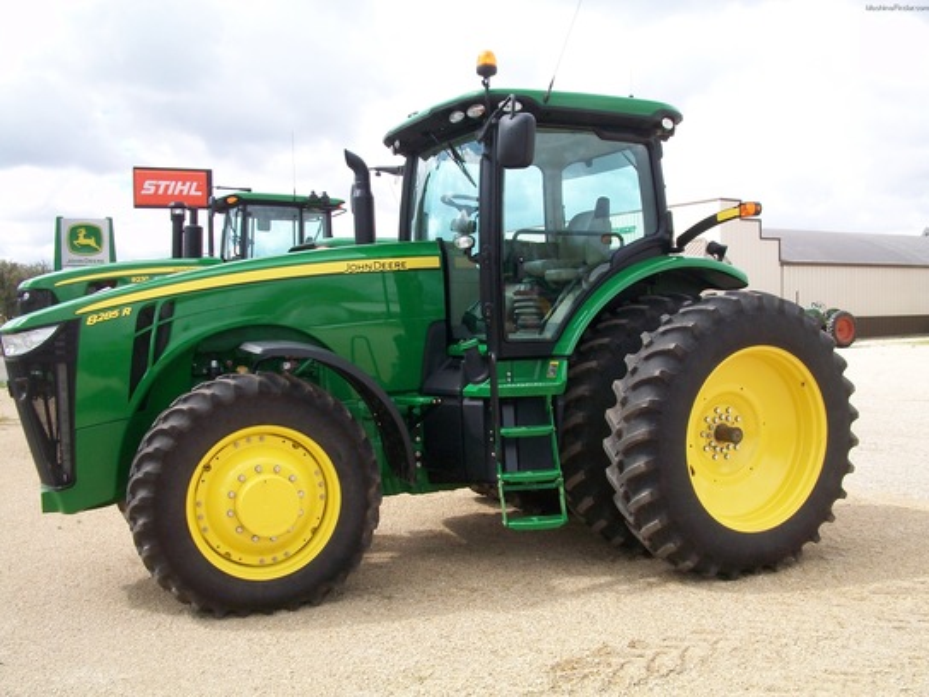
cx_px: 464
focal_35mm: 34
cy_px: 348
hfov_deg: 54.0
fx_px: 912
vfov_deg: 41.8
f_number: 5.5
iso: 80
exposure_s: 1/200
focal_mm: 5.7
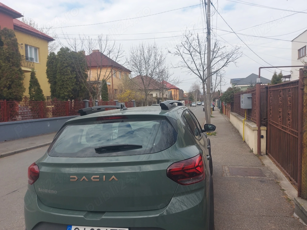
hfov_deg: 71.6
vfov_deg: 56.8
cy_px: 115
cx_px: 154
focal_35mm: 24
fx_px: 213
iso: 32
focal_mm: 5.23
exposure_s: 1/640
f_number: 1.8
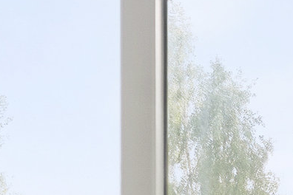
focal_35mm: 182
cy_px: 433
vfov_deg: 7.2
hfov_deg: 11.3
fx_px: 1481
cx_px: 177
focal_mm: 24
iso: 800
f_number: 7.1
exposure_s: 1/400
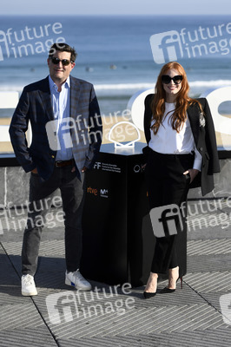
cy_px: 174
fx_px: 887
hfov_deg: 14.8
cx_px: 116
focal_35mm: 92
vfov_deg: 22.2
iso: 250
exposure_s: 1/3200
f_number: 3.2
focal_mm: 92
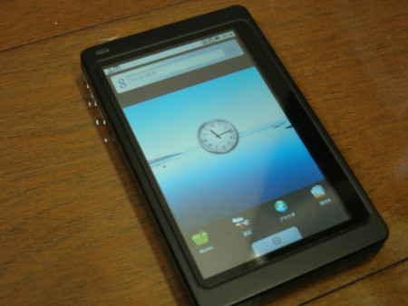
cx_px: 204
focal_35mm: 61
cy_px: 153
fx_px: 719
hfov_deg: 31.7
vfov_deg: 24.0
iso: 64
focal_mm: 12.7
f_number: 3.5
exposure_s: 1/5.6
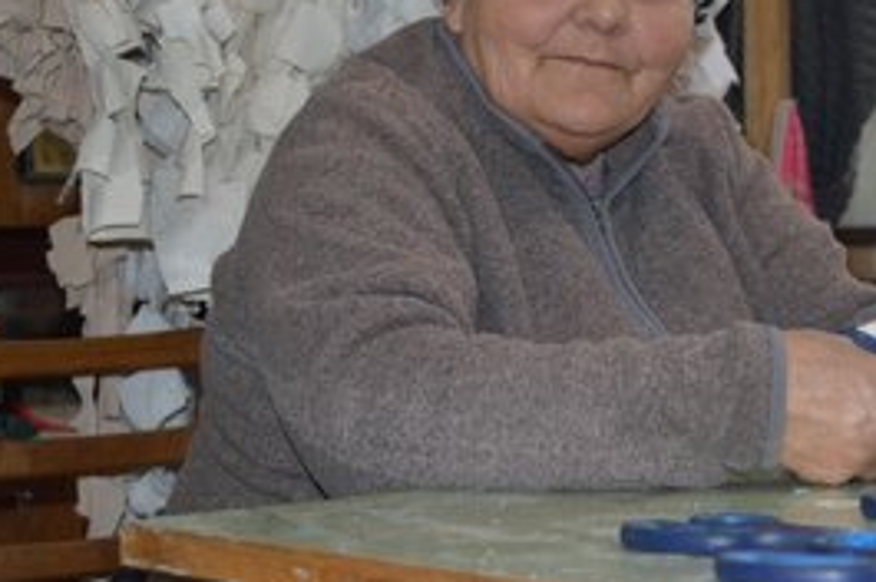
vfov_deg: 14.3
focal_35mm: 95
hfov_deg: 21.3
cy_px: 162
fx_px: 2309
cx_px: 641
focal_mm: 42
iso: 1400
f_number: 5
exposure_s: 1/60
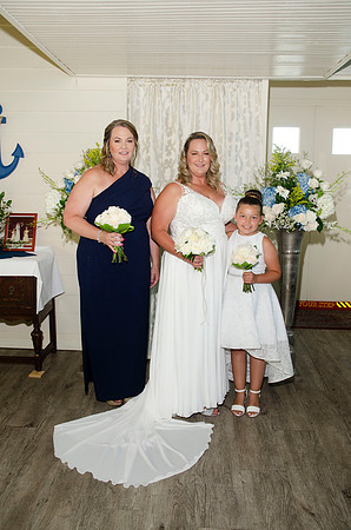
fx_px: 529
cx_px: 176
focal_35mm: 36
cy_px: 265
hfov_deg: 36.7
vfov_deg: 53.2
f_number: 5.6
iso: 400
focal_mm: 24
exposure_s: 1/125
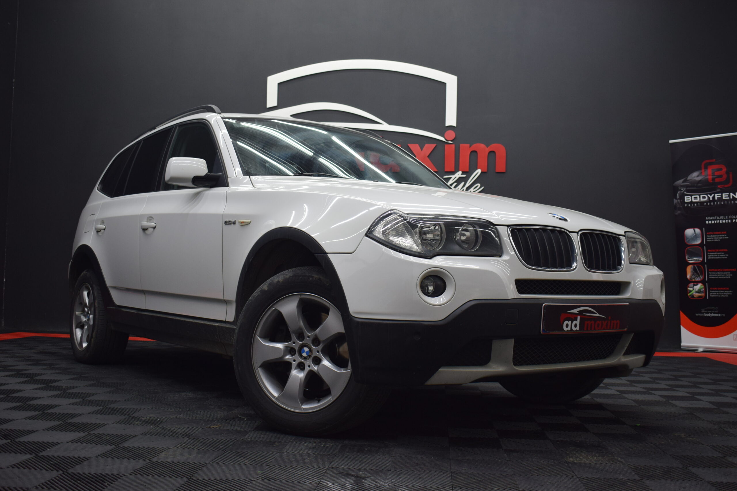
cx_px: 368
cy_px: 246
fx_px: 768
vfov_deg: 35.5
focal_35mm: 38
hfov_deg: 51.3
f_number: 4
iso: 450
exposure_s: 1/60
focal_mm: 25
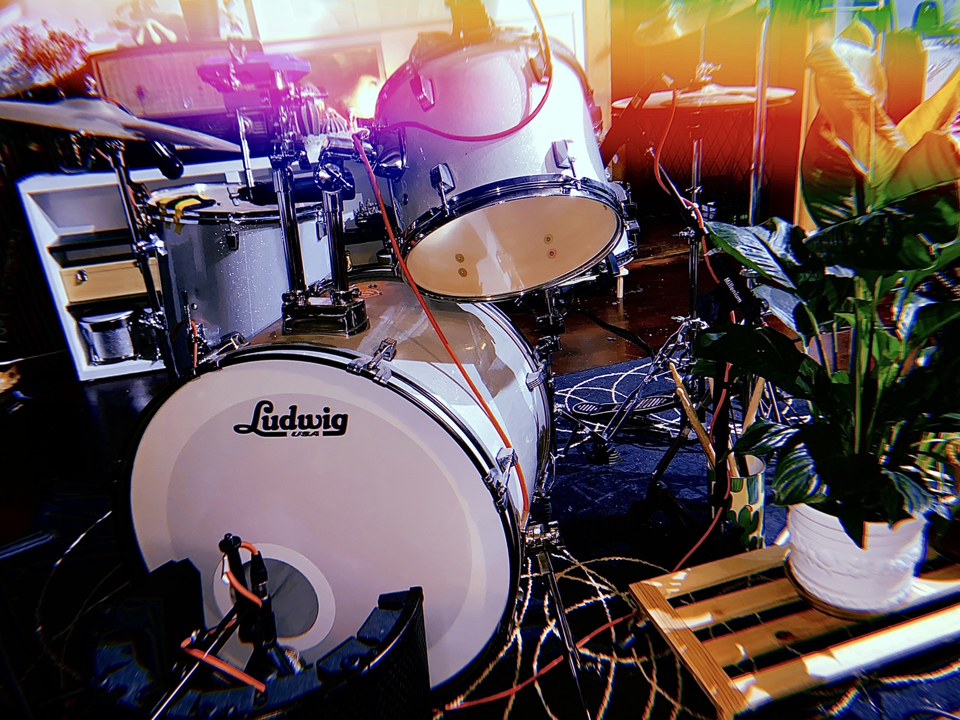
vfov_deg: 53.1
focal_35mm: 26
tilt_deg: -23.0
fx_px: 721
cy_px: 360
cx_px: 480
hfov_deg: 67.3
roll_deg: +5.2
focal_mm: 4.25
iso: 125
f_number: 1.8
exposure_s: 1/5
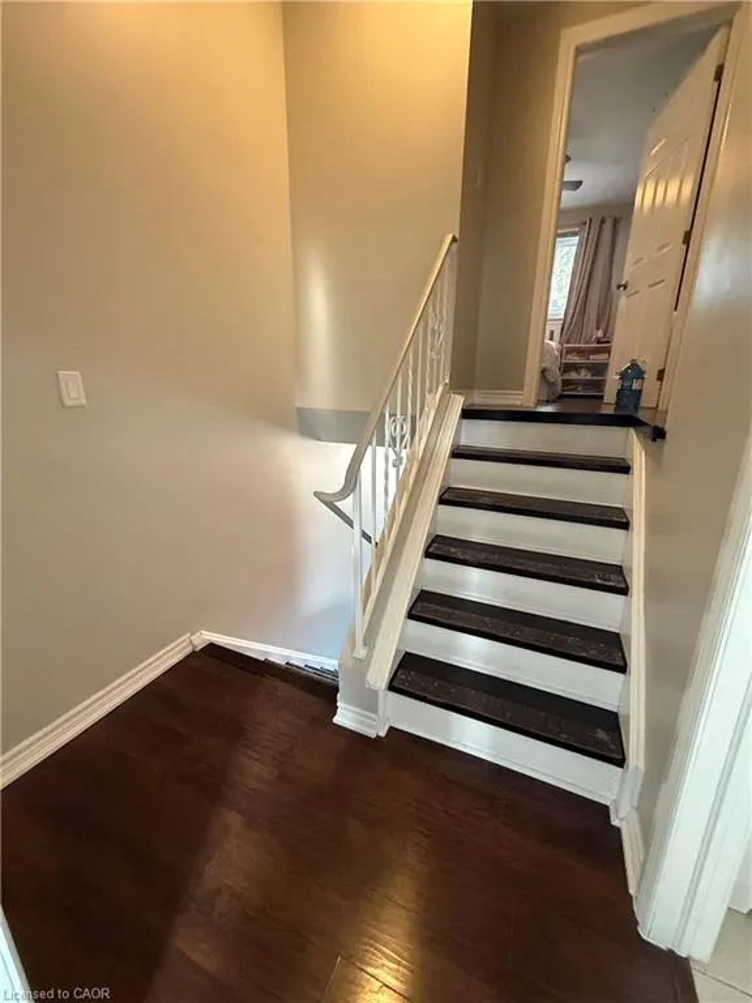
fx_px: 406
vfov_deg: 102.1
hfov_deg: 85.7
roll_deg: -1.0
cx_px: 376
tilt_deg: -13.7
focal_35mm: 14
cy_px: 502
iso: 800
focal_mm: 2.22
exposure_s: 1/60
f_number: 2.2
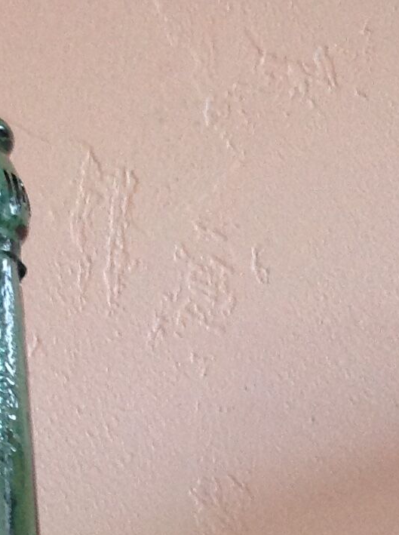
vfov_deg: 13.9
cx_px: -8
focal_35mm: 128
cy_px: 942
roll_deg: +2.0
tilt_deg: -7.5
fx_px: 1974
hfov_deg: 11.4
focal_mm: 4.28
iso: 160
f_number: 2.4
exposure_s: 1/15
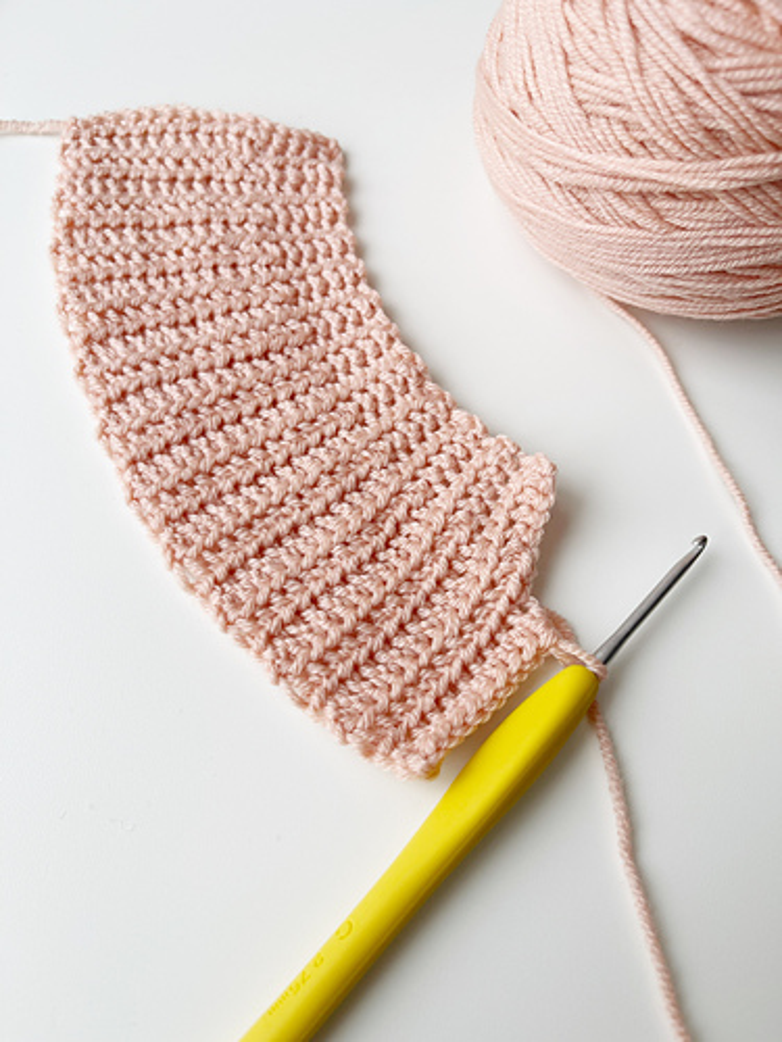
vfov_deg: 69.4
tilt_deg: -66.0
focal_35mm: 25
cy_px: 521
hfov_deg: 54.9
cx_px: 391
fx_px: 753
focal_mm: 5.1
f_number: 1.6
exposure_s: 1/901
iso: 32
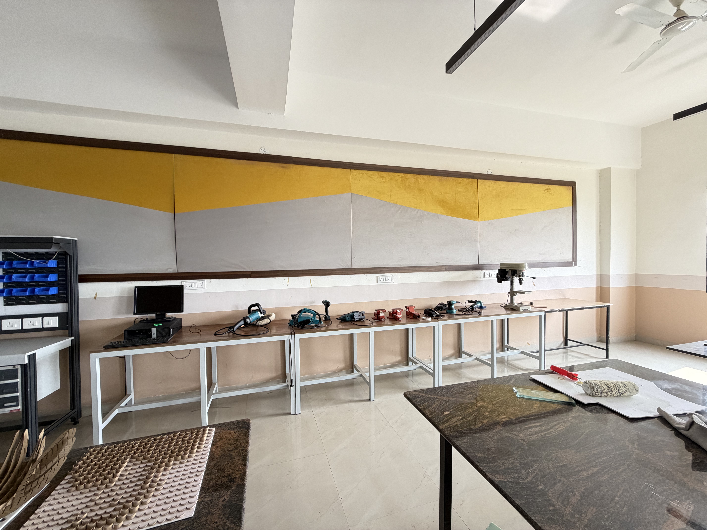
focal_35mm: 14
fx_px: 286
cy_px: 265
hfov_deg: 102.1
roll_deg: +1.7
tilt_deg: -0.9
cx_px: 354
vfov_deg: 85.7
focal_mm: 2.22
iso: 200
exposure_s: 1/121
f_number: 2.2
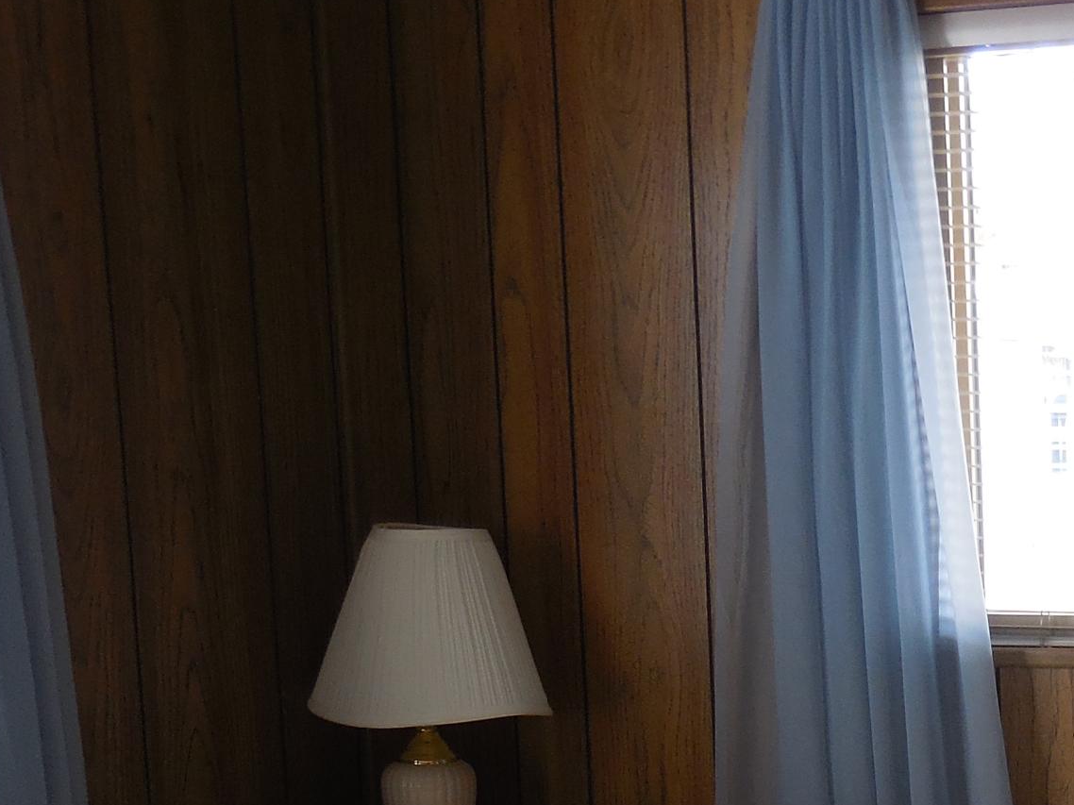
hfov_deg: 21.8
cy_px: 884
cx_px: 1046
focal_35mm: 87
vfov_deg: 16.5
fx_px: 2699
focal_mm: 5.9
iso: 140
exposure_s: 1/30
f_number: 3.7
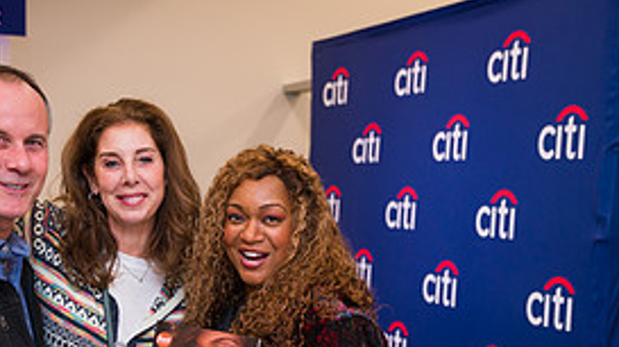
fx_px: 1132
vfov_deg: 17.3
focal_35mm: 69
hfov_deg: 30.5
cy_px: 286
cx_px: 383
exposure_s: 1/200
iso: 400
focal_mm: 31
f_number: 3.2
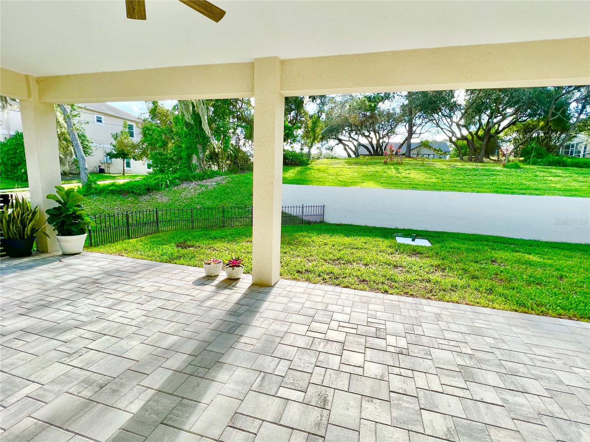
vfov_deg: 89.9
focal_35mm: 13
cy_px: 221
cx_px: 295
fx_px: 222
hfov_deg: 106.2
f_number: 1.8
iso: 32
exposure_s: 1/547
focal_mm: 1.57
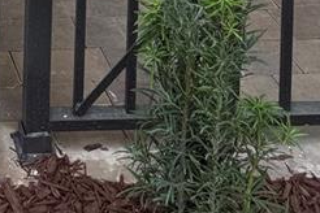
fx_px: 1084
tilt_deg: -1.4
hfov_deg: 15.8
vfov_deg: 8.6
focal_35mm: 122
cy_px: -504
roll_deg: -1.2
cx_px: -114
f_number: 1.78
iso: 80
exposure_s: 1/1075
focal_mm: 6.76
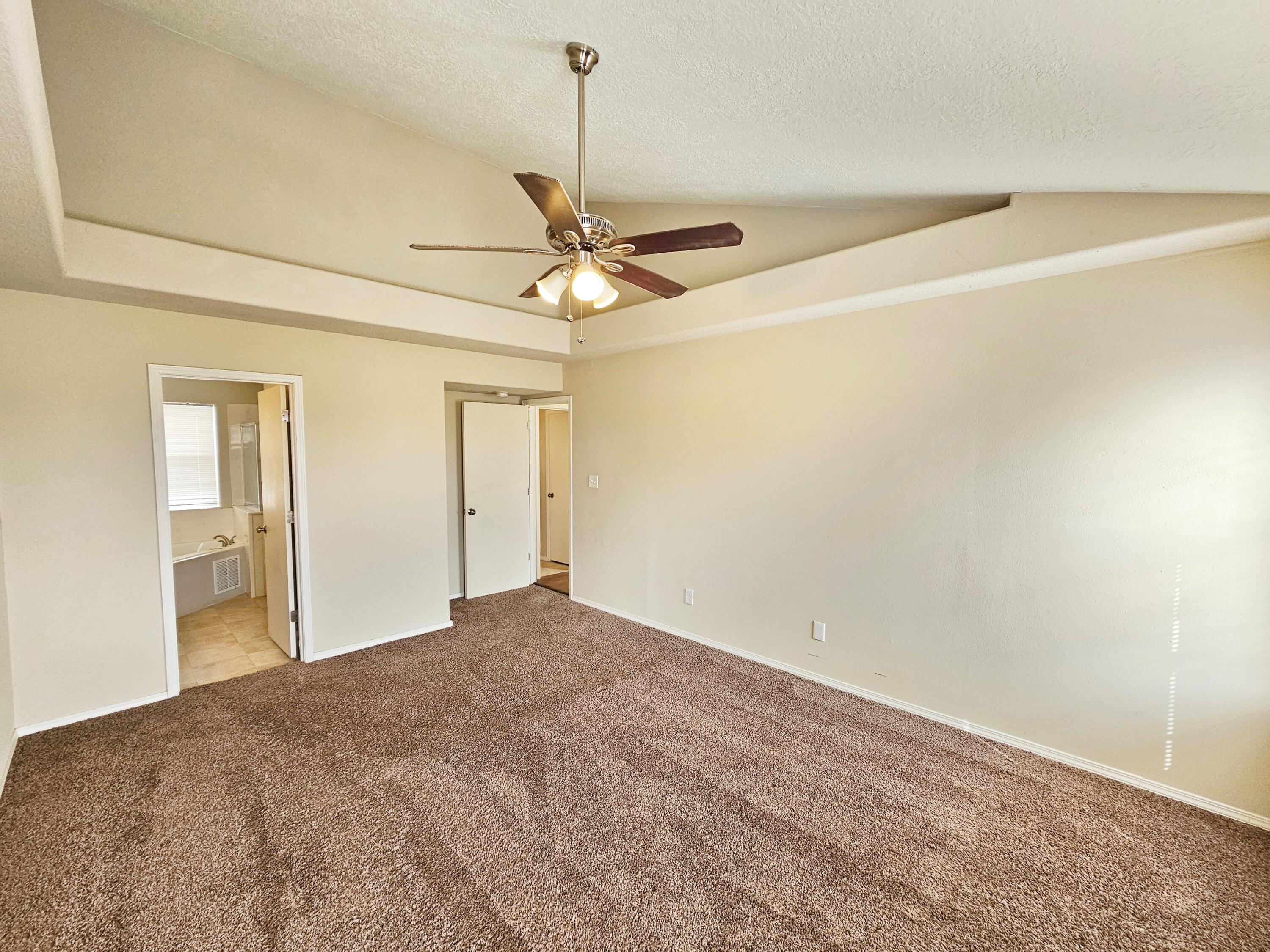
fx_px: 477
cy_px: 476
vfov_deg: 89.9
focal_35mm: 13
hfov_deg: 106.2
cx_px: 635
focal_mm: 2.2
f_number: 2.2
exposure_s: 1/120
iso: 100
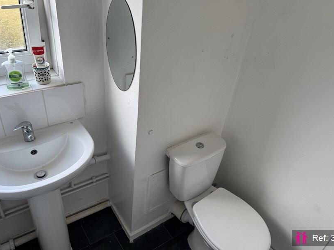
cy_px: 114
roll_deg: -6.5
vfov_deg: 51.3
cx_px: 170
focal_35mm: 27
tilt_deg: -32.8
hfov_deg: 65.3
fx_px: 260
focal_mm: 6.76
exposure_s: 1/160
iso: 64
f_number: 1.78
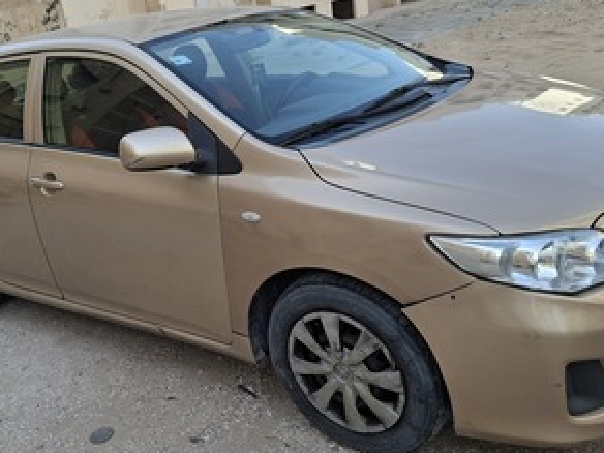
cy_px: 200
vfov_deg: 39.6
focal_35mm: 36
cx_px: 258
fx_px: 628
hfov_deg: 51.2
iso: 50
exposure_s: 1/443
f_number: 1.8
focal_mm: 5.54
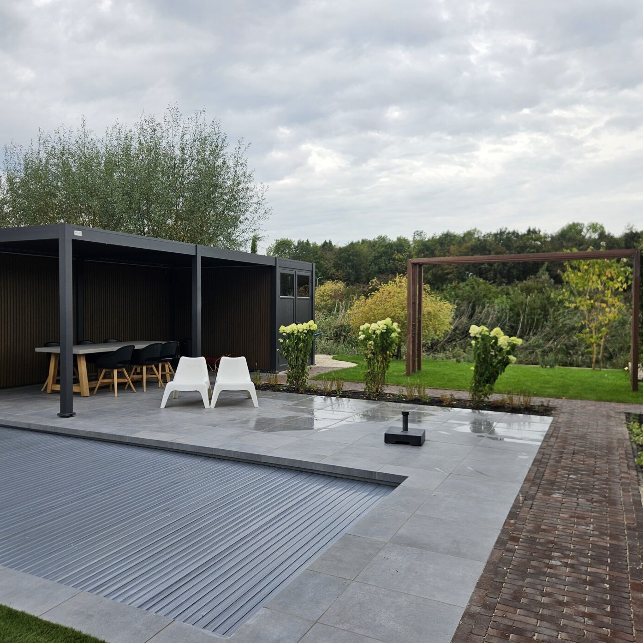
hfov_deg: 57.1
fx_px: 588
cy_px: 327
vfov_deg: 57.3
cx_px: 282
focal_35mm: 28
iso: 25
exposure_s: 1/361
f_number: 1.8
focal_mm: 5.4
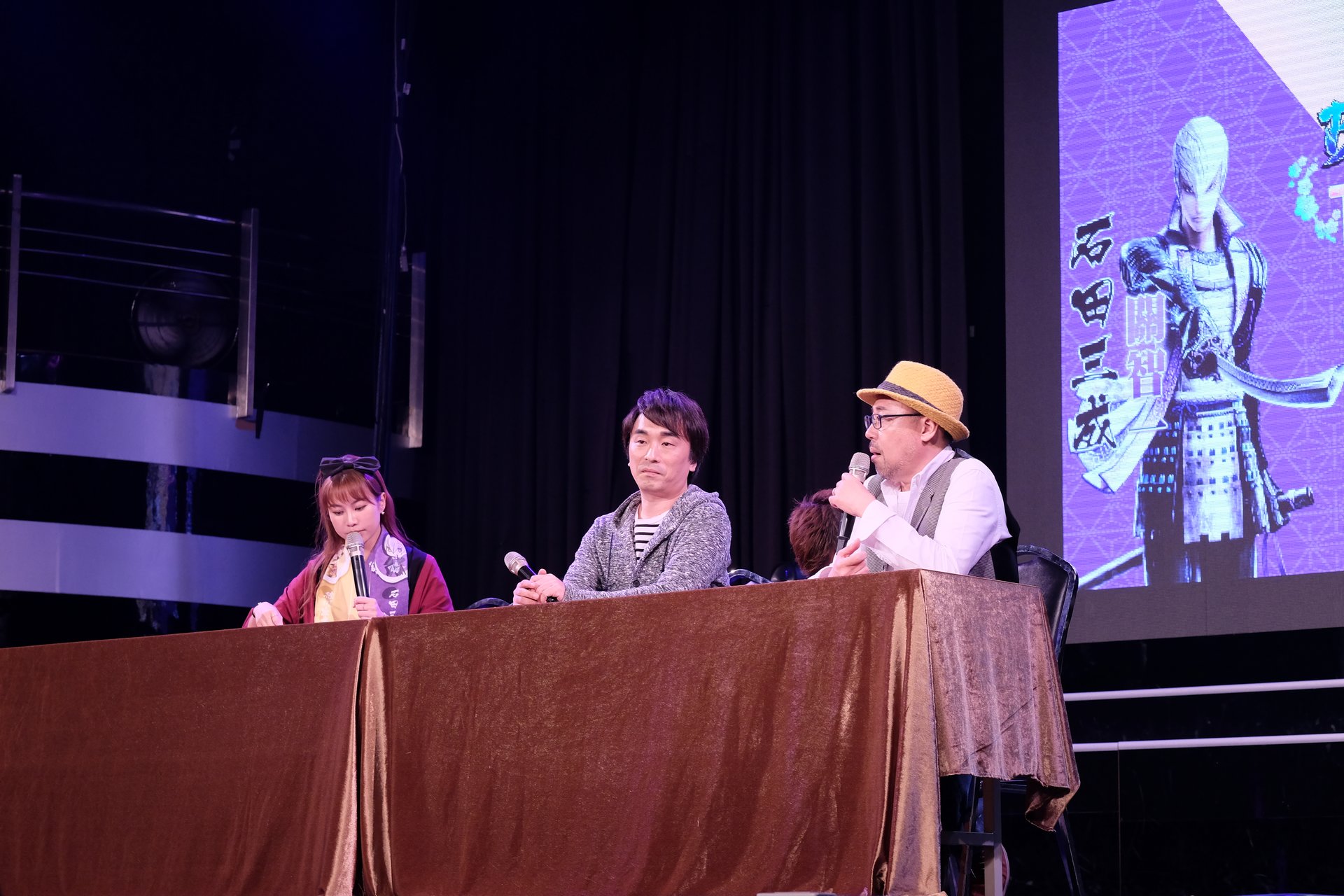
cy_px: 448
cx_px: 672
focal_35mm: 84
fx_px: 3136
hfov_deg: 24.2
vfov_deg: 16.3
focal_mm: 56
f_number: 4.5
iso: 1250
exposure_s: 1/160
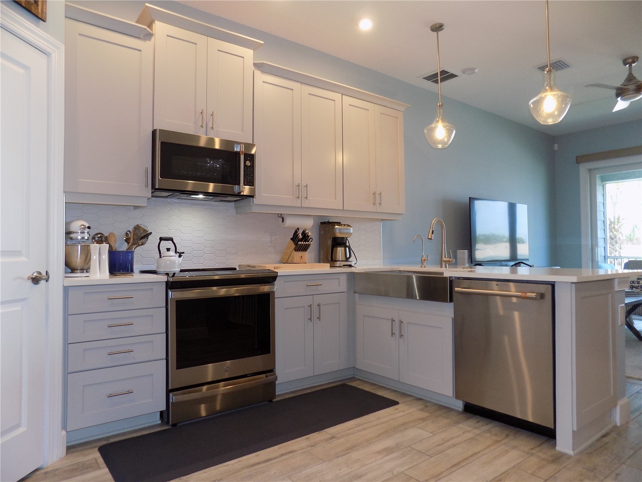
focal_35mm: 23
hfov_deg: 73.9
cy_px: 241
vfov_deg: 58.9
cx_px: 321
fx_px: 427
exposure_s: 1/30
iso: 160
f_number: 3.1
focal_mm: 4
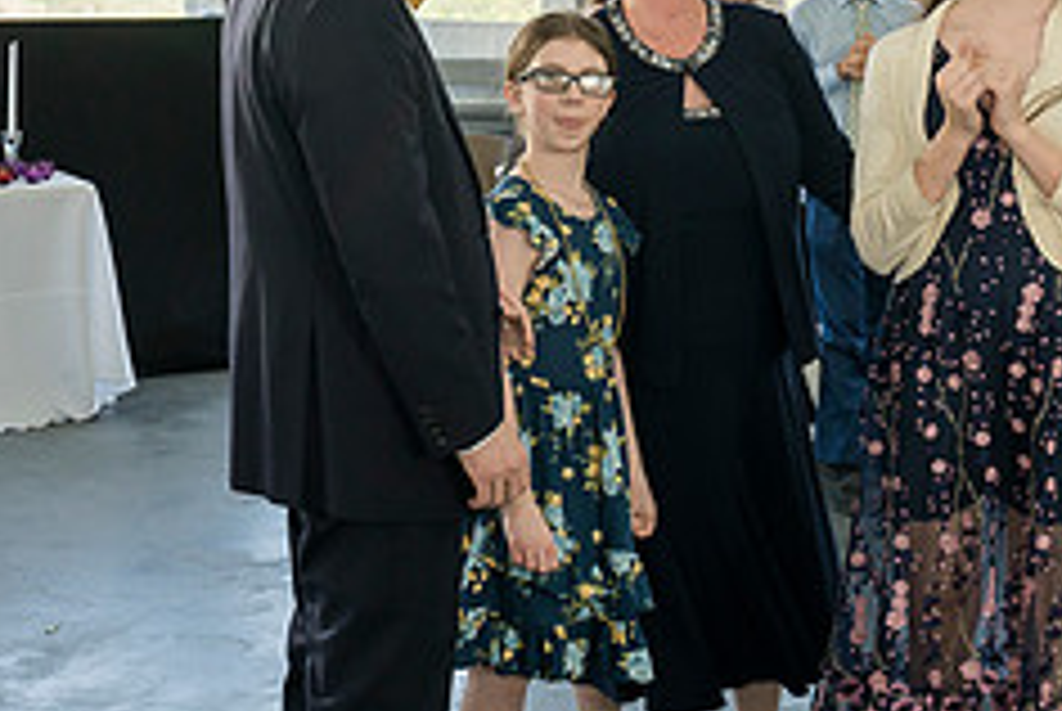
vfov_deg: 16.9
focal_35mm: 81
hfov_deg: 24.9
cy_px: 250
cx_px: 680
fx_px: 2392
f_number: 7.1
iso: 1250
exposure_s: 1/160
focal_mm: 33
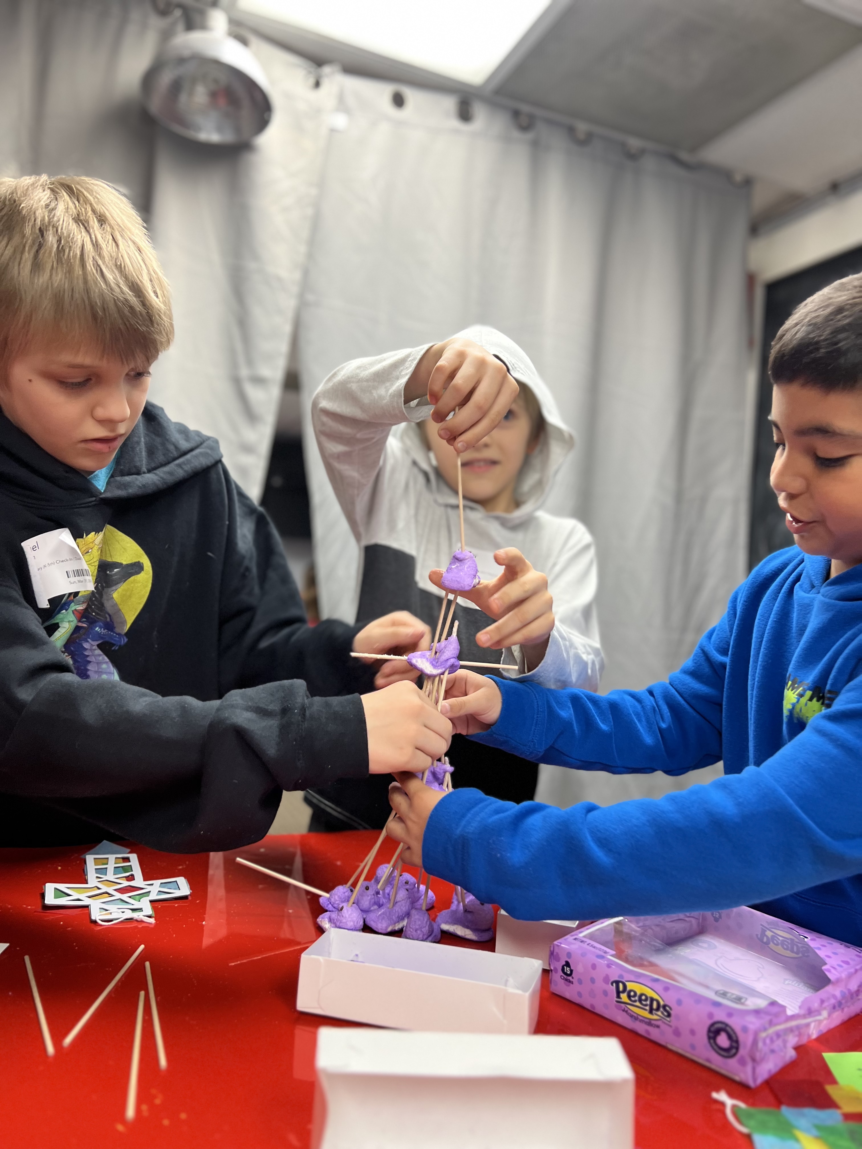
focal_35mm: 26
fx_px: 863
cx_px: 431
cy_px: 574
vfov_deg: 67.3
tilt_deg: -0.3
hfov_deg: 53.1
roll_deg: -3.6
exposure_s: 1/60
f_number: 1.5
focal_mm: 5.7
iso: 80
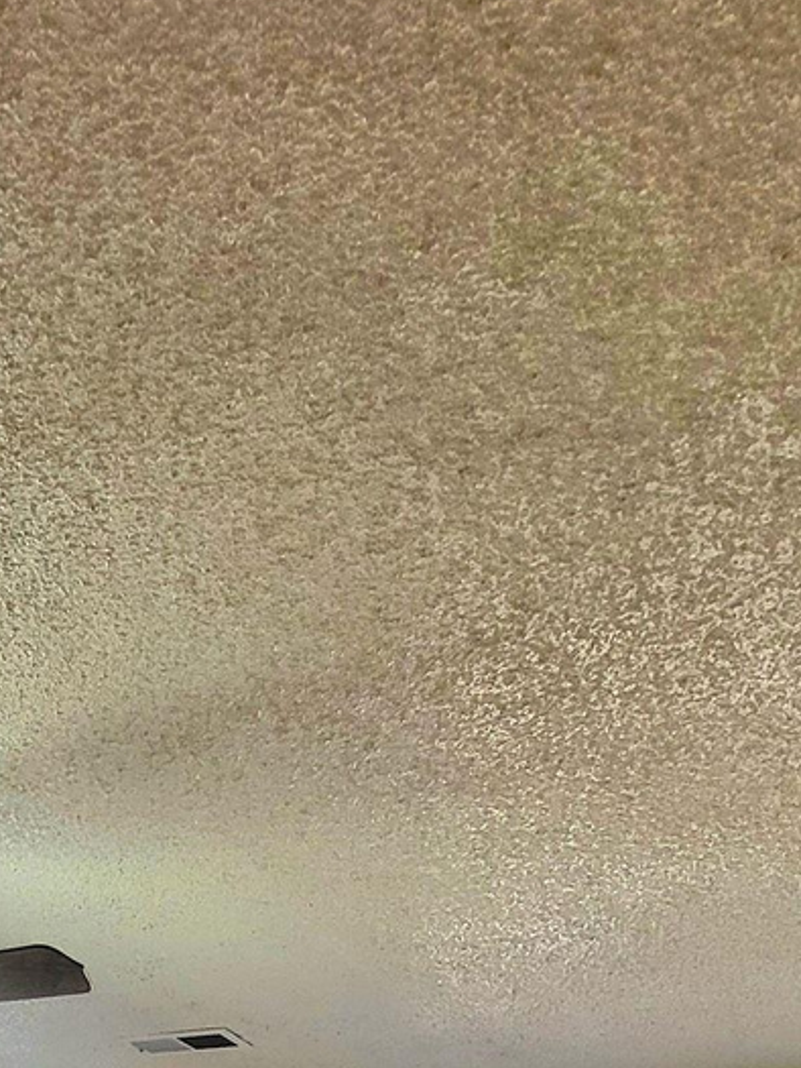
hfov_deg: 35.7
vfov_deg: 30.6
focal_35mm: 38
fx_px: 1172
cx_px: 91
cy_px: 1548
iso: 125
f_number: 2.2
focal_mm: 1.74
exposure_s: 1/60.2
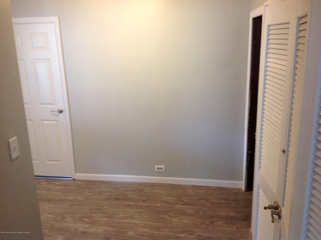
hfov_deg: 52.7
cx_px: 160
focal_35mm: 35
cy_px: 120
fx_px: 324
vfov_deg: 40.6
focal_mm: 4.28
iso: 125
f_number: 2.4
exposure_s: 1/15
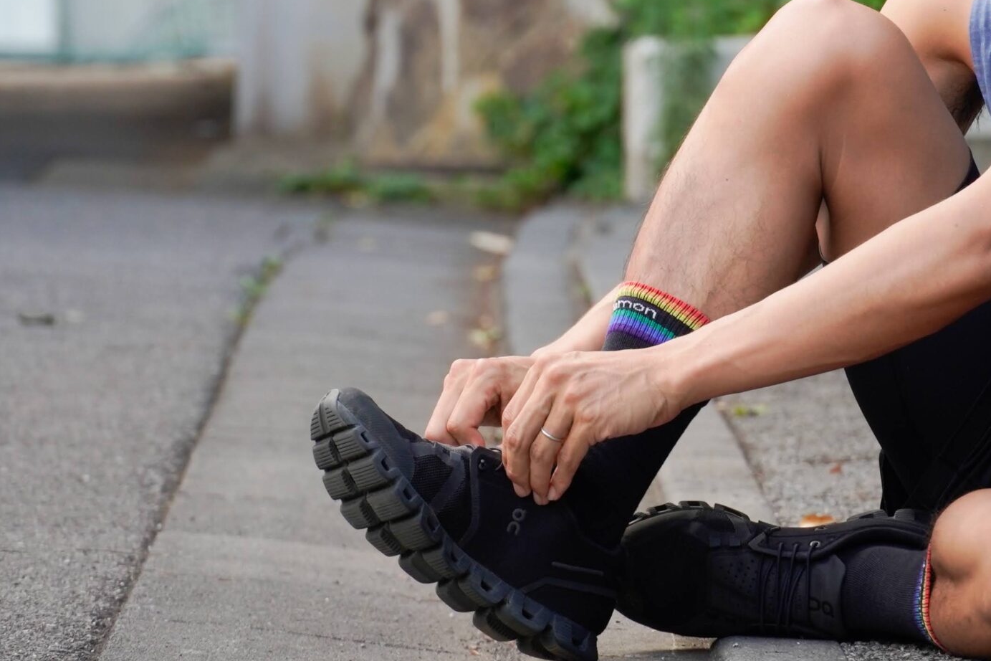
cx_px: 630
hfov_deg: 5.5
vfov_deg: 3.7
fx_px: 10295
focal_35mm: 374
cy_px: 51
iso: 400
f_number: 5.6
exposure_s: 1/125
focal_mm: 135
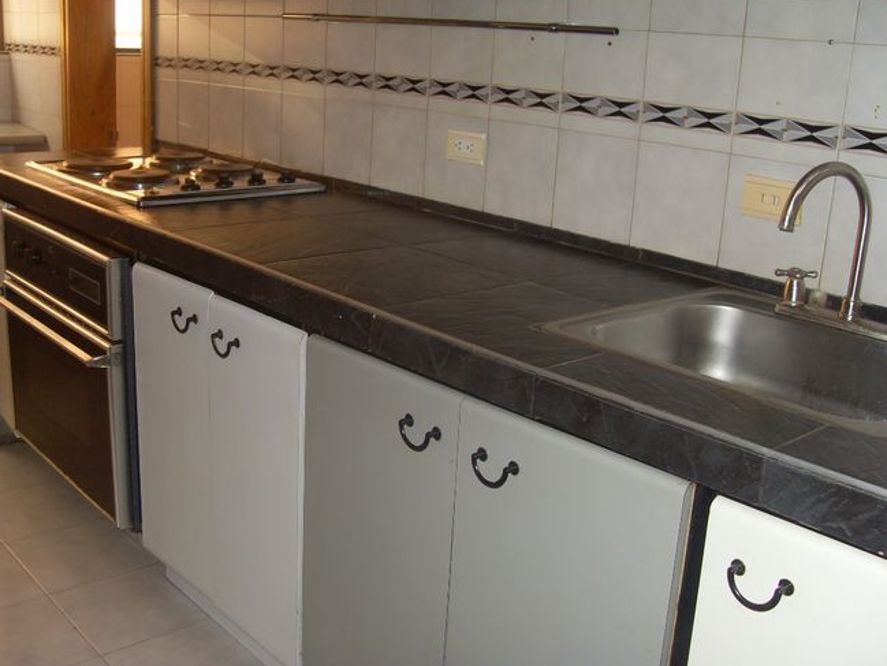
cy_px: 325
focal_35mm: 38
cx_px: 445
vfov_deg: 37.7
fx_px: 974
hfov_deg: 49.0
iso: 100
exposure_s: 1/45
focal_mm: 6.3
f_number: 2.8
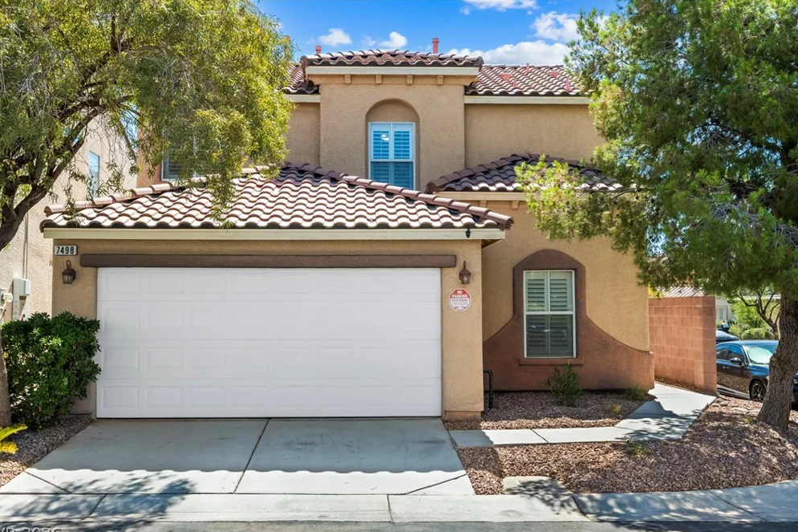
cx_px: 392
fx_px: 776
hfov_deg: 54.4
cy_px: 272
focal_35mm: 35
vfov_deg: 37.8
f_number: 8
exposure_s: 1/8000
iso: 400
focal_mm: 23
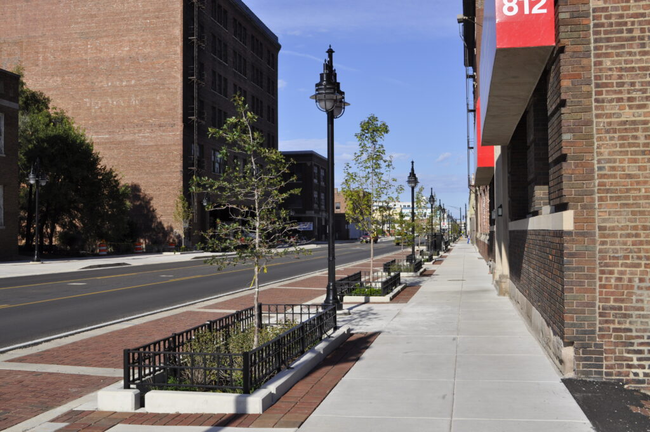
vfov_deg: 34.1
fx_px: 703
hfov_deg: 49.6
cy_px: 216
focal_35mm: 39
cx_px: 325
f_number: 10
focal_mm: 26
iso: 200
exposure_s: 1/400
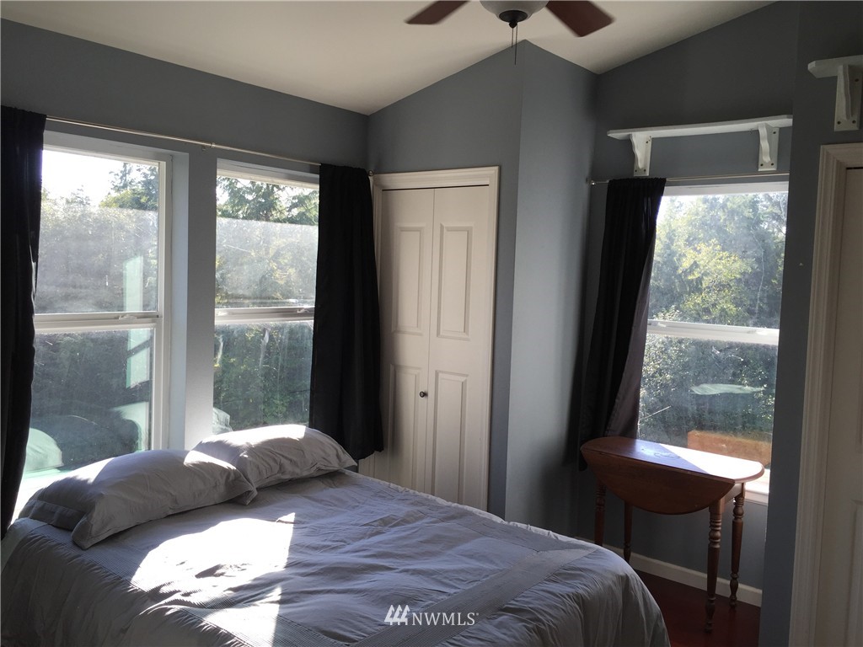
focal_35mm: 29
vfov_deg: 48.2
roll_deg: -2.4
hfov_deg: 61.7
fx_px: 723
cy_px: 324
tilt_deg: -2.9
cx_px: 432
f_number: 2.2
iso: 32
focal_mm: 4.15
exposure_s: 1/142
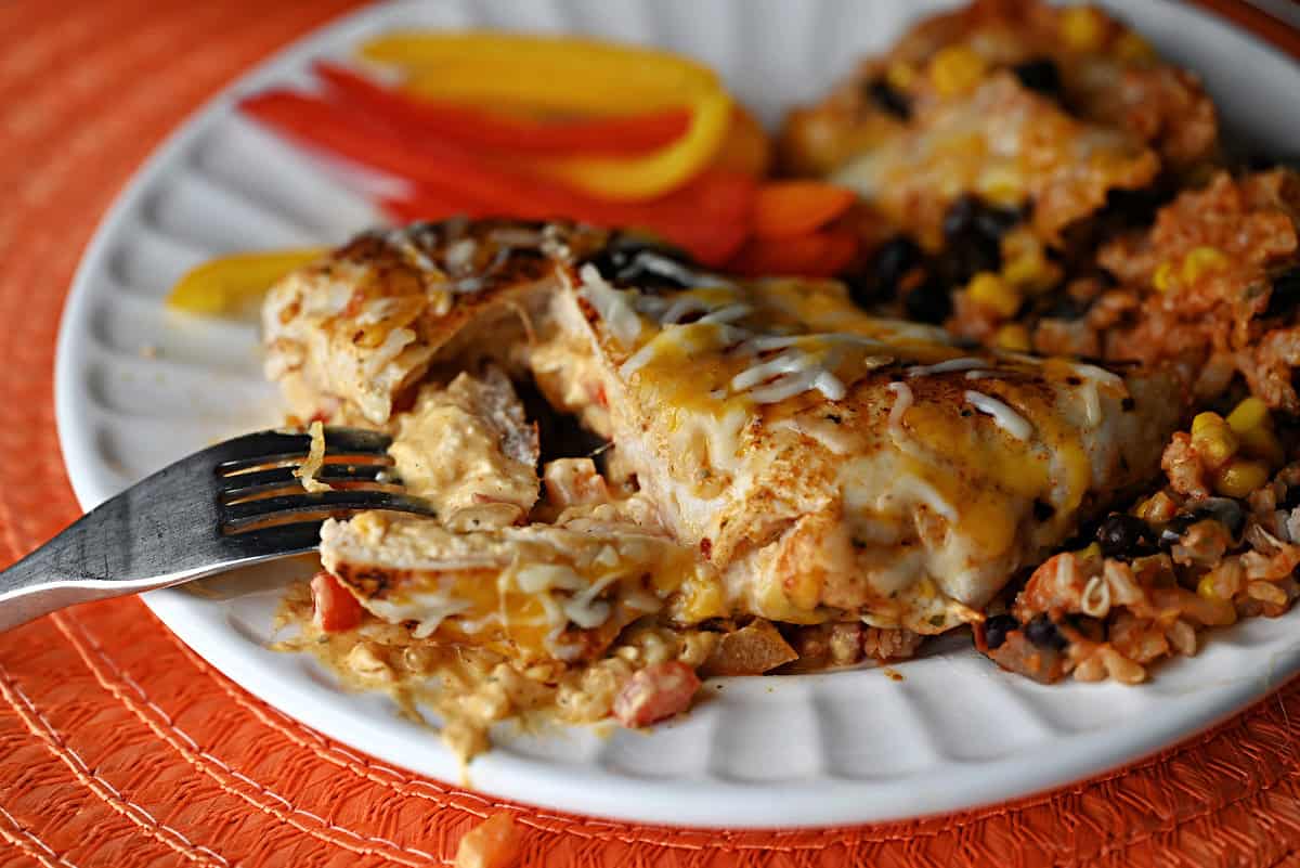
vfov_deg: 13.1
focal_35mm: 105
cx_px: 650
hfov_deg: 19.4
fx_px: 3793
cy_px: 434
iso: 220
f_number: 4
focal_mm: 105
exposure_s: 1/250
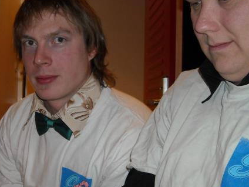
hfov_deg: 29.2
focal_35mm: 66
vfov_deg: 22.3
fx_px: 475
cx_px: 85
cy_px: 98
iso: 200
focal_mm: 5.7
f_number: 2.8
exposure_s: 1/60
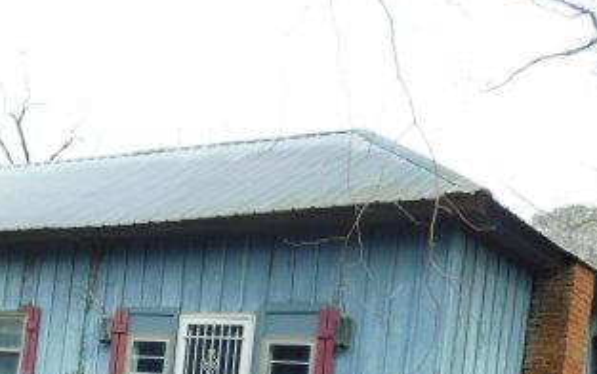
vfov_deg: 19.1
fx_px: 1058
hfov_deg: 30.9
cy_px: 433
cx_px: 137
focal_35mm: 65
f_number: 3.2
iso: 125
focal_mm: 5.3
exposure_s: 1/320
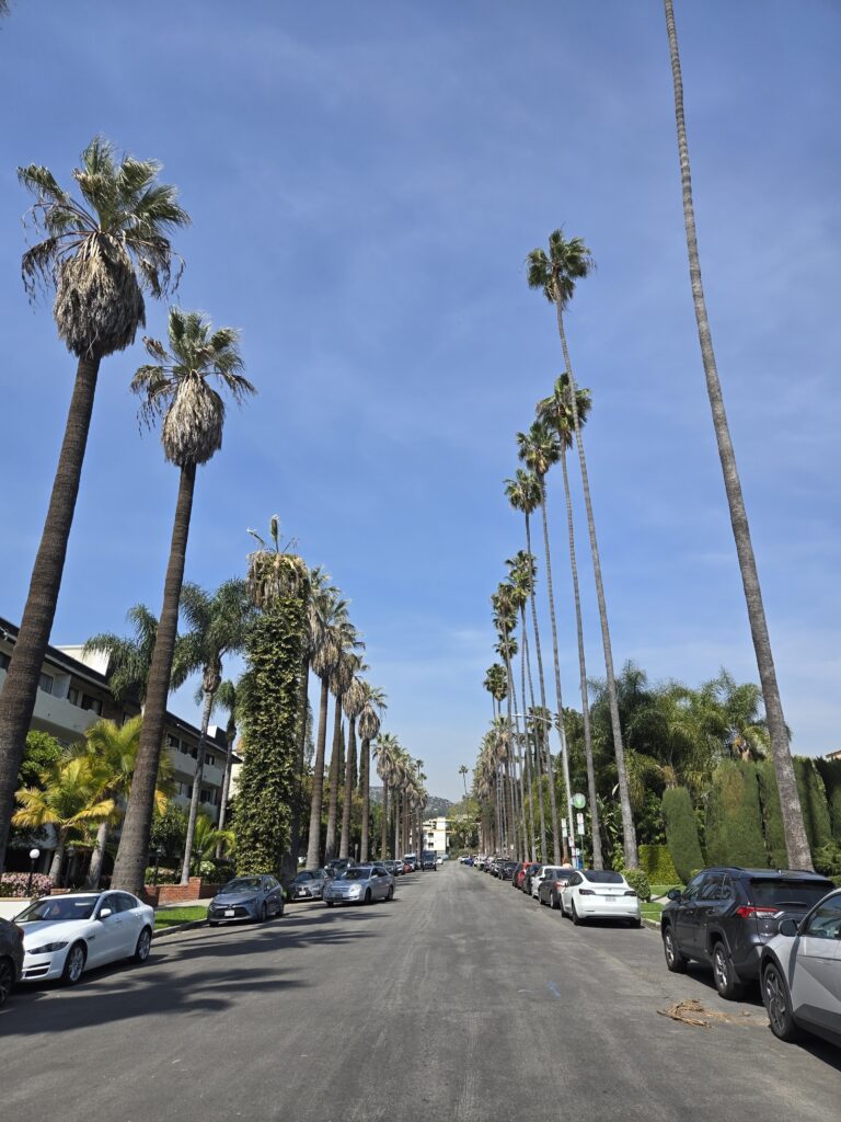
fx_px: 745
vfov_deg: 73.9
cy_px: 561
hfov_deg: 58.9
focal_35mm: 23
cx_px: 420
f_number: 1.8
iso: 32
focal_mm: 5.4
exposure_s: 1/2921
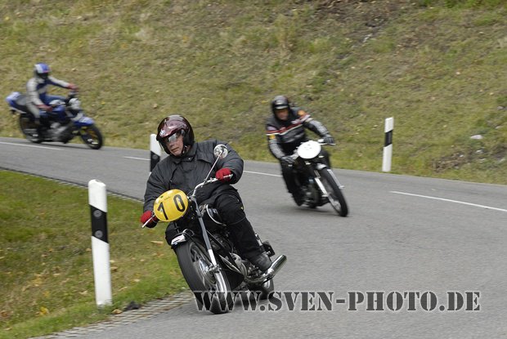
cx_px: 254
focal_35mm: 174
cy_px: 170
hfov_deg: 11.8
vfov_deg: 7.9
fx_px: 2453
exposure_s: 1/160
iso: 200
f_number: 8
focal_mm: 116
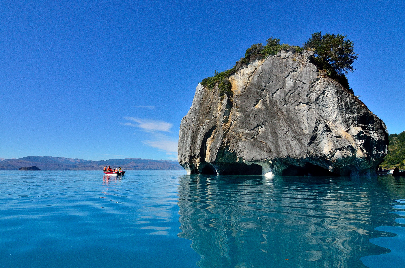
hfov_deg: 78.7
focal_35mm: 22
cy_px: 129
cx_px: 199
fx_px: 247
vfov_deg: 57.0
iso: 800
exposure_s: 1/2000
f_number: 11
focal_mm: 14
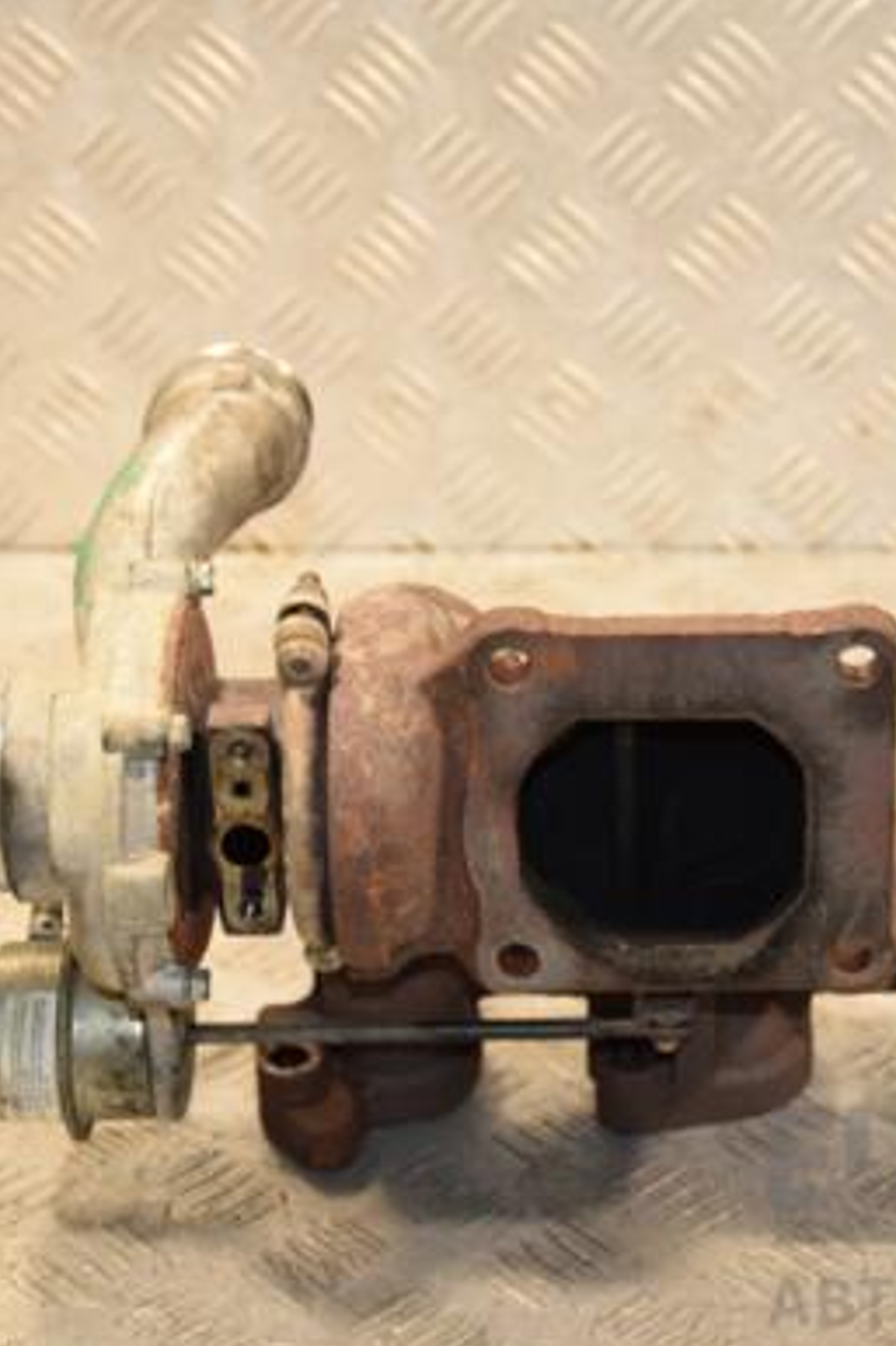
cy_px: 694
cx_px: 701
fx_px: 3662
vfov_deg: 20.8
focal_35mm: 98
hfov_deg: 13.9
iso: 800
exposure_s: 1/200
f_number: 4.8
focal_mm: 42
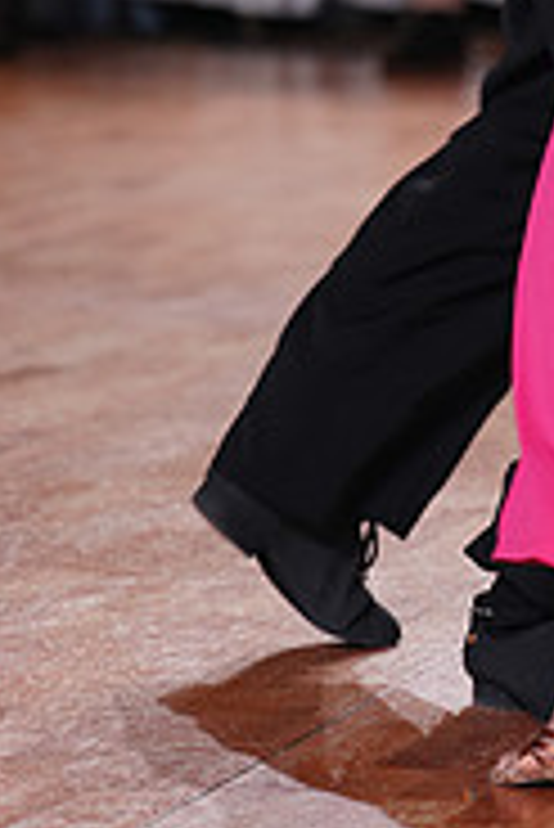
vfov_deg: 5.9
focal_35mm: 347
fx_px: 7994
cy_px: -342
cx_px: 754
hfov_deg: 4.0
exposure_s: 1/400
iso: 1000
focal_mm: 110
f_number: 2.8
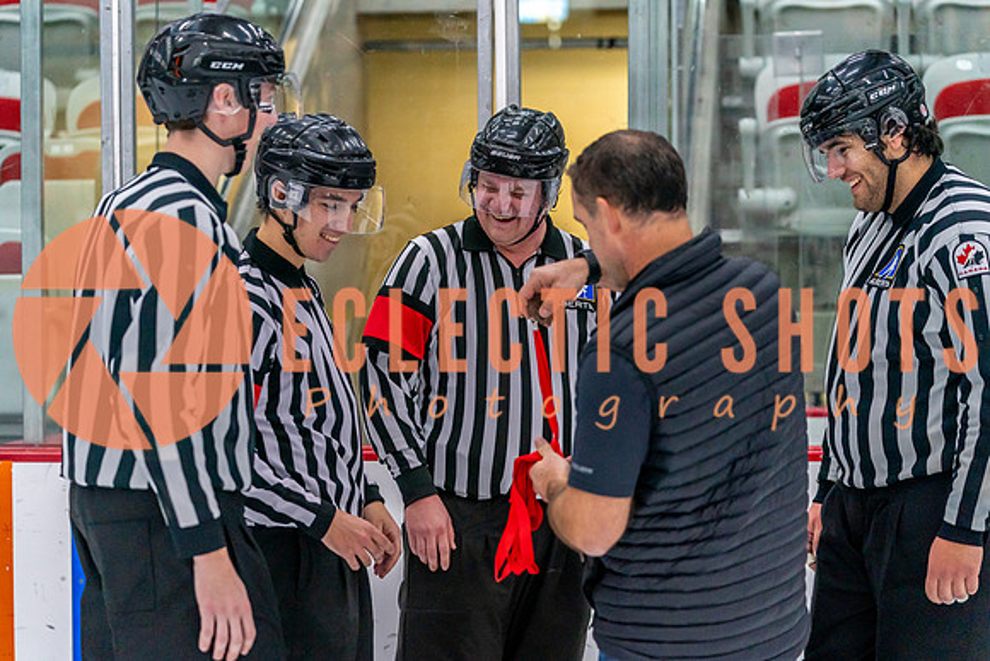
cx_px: 495
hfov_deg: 21.7
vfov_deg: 14.6
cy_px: 330
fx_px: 2585
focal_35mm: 94
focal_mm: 94
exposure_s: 1/1250
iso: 3200
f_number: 2.8
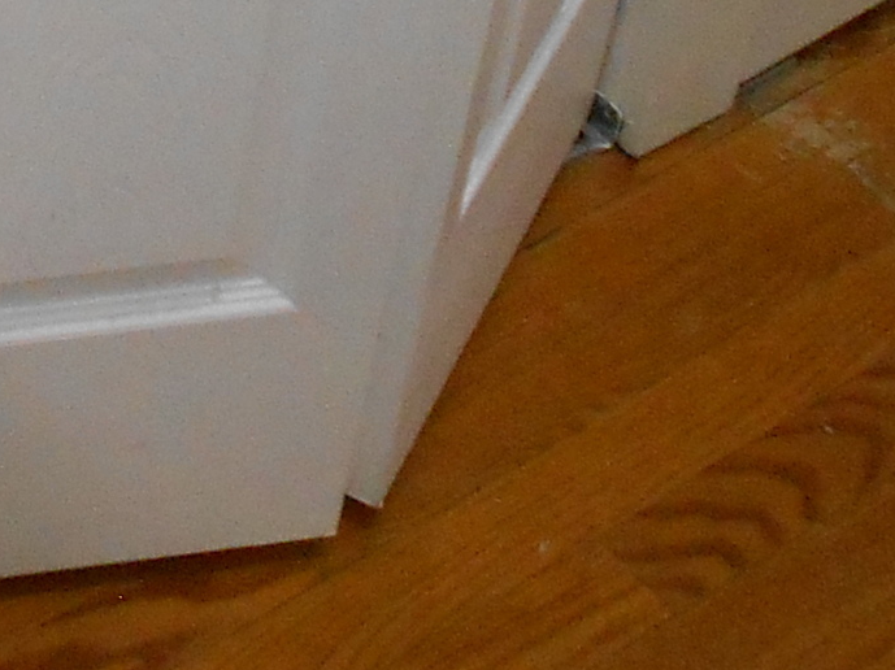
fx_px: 2998
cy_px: -654
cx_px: -578
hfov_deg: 15.3
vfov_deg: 11.5
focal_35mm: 116
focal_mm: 4.6
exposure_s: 1/30
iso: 400
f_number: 3.5
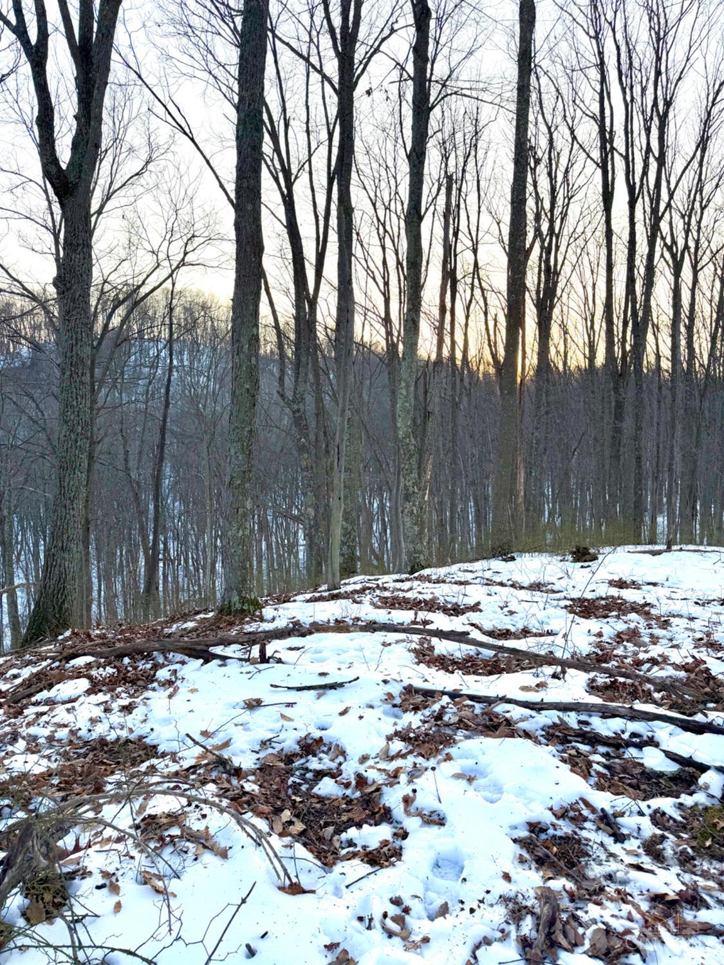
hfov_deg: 56.8
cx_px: 362
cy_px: 482
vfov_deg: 71.6
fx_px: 669
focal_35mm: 24
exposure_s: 1/1122
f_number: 1.78
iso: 80
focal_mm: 6.76
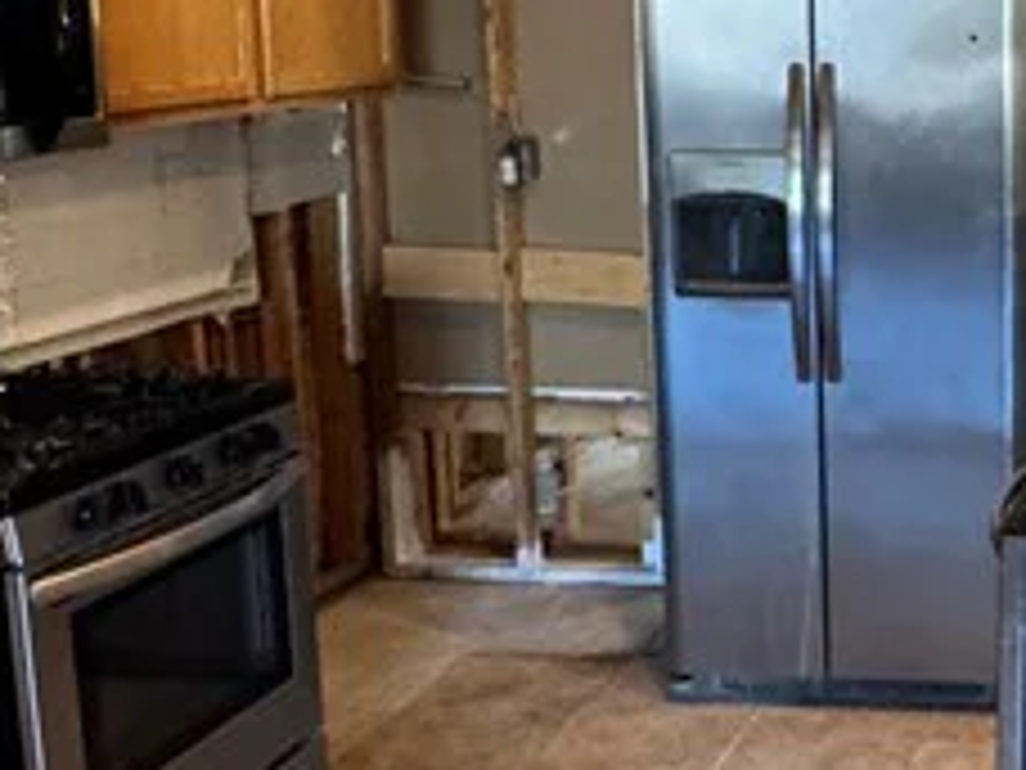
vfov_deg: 23.3
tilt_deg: -11.5
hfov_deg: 27.6
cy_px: 324
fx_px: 1867
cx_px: 1174
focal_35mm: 63
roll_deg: -1.6
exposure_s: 1/60
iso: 500
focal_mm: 2.22
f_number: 2.2
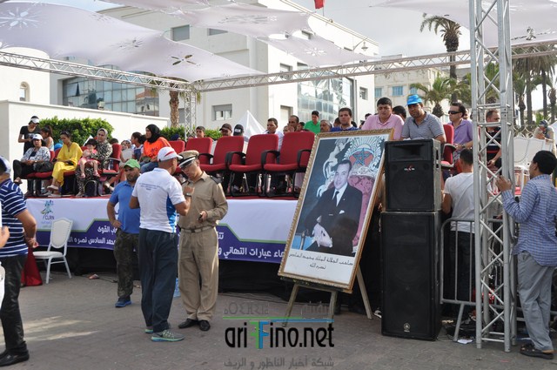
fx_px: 603
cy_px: 185
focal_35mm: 39
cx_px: 278
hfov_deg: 49.6
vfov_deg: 34.1
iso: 200
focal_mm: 26
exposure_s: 1/250
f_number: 8
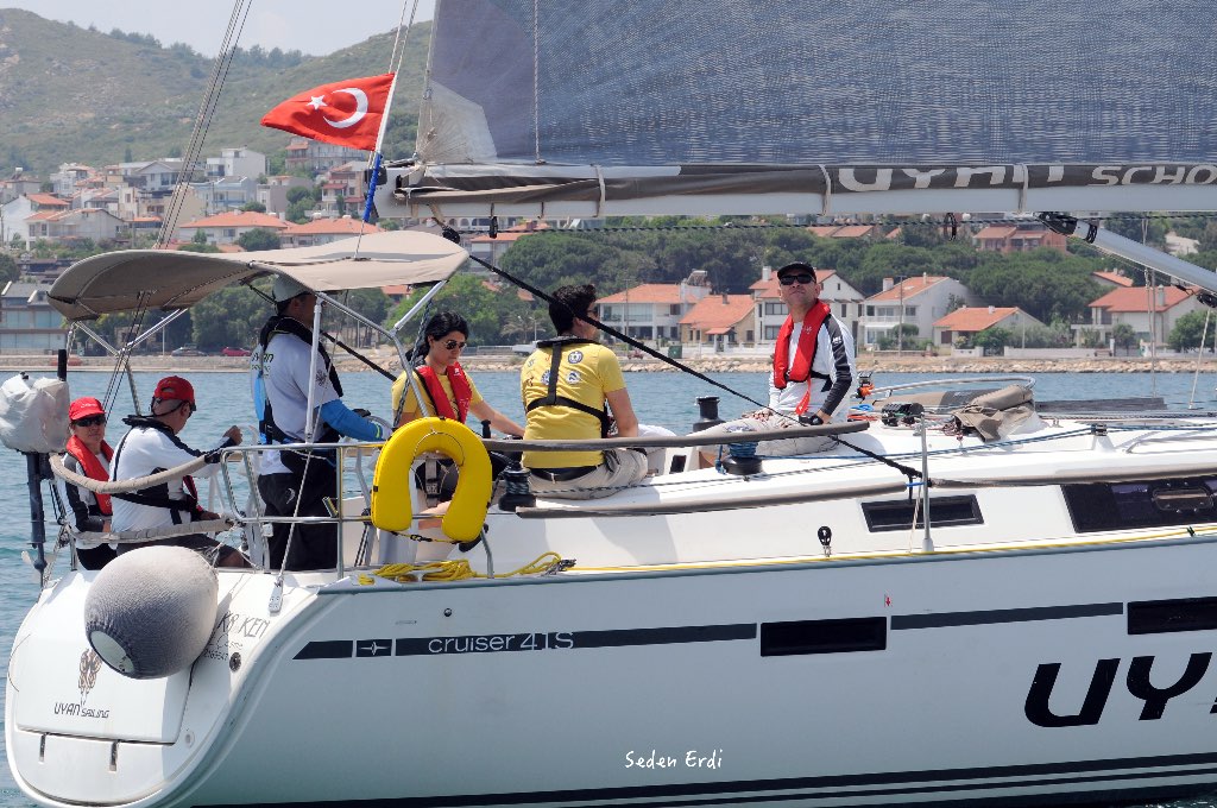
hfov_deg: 13.7
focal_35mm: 150
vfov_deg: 9.1
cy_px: 404
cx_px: 608
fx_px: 5064
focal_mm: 100
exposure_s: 1/400
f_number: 10
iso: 250
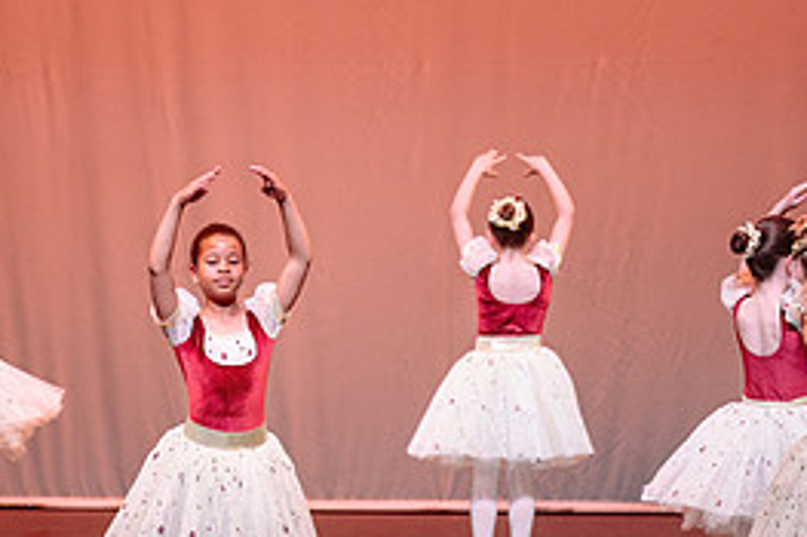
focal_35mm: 265
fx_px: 5936
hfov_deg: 7.8
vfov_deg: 5.2
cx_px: 267
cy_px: 287
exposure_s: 1/400
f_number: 2.8
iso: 1250
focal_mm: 120
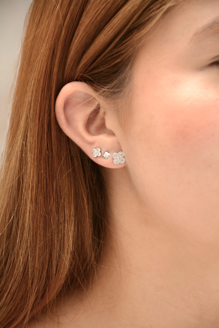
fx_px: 1916
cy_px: 164
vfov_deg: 9.8
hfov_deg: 6.5
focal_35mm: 210
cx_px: 110
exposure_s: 1/500
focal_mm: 140
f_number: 5.6
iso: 500
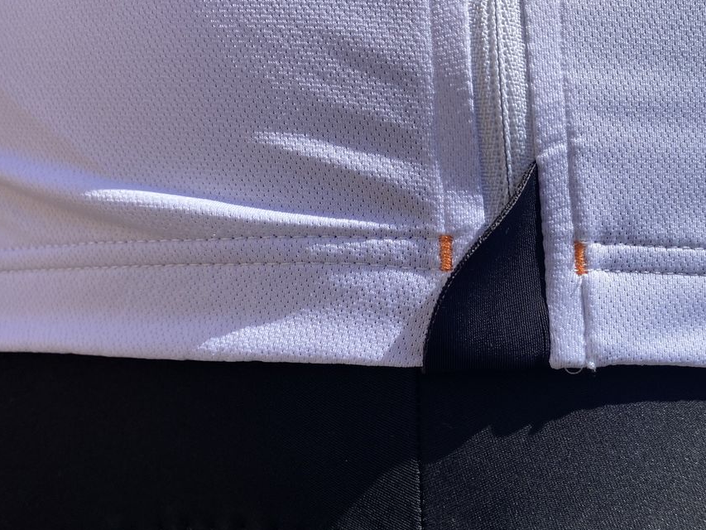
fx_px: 796
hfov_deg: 46.7
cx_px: 495
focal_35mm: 39
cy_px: 276
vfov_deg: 36.8
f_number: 1.8
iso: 32
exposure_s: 1/3125
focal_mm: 4.25
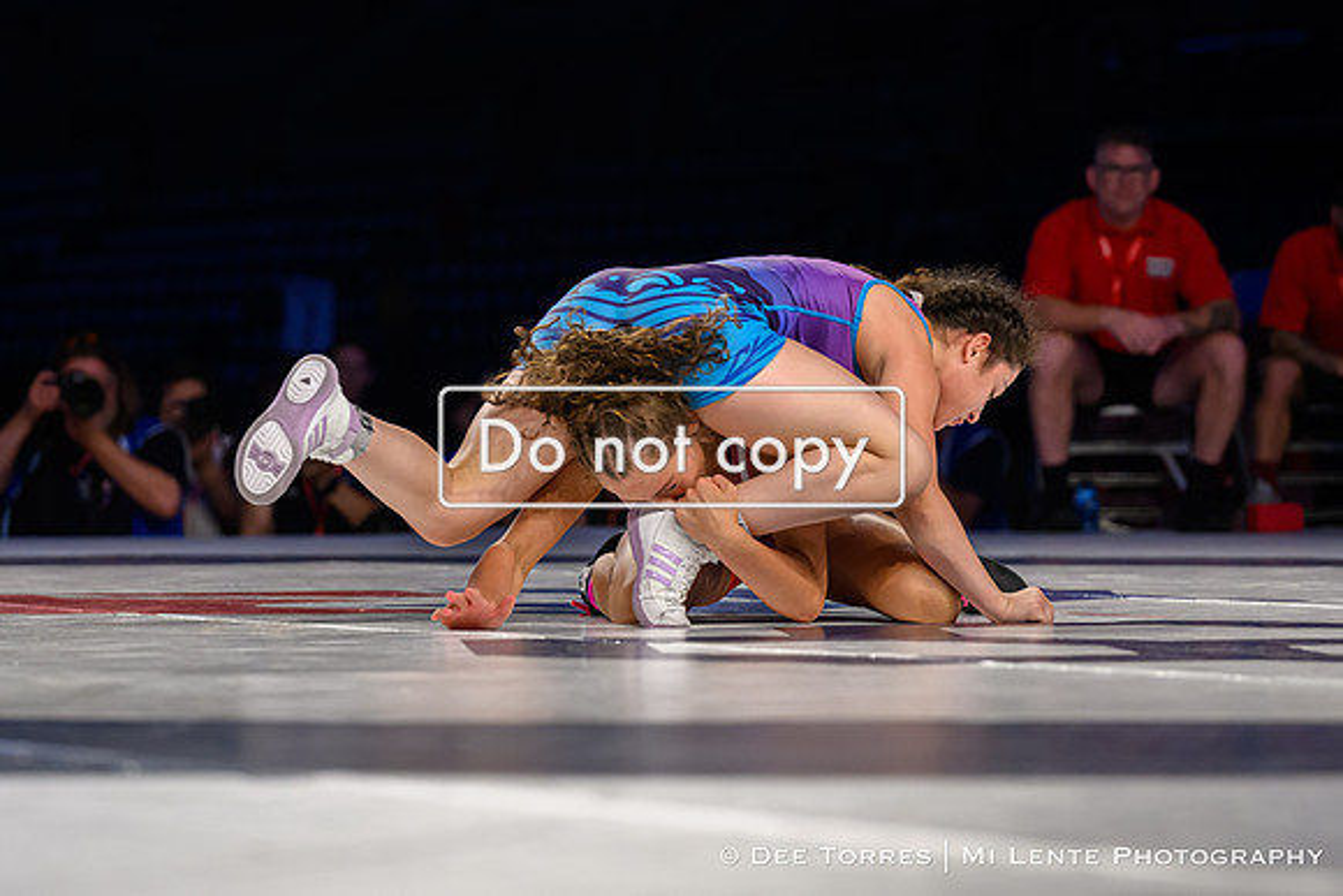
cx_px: 687
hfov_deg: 13.1
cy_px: 432
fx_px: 5841
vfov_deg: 8.8
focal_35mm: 157
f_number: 2.8
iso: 1800
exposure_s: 1/800
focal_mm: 98
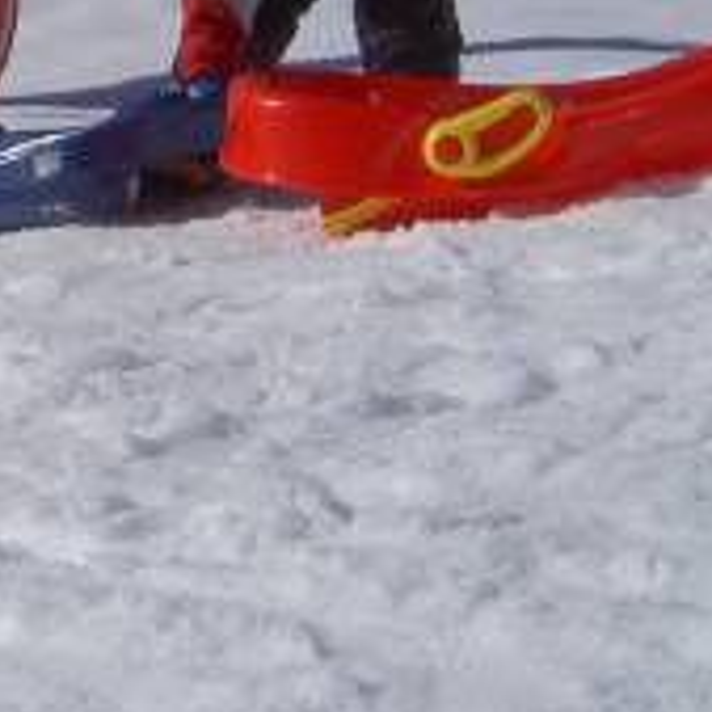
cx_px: -215
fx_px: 3793
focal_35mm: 163
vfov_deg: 10.4
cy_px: -291
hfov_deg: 10.5
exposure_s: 1/2000
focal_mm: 8
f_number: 4.7
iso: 100
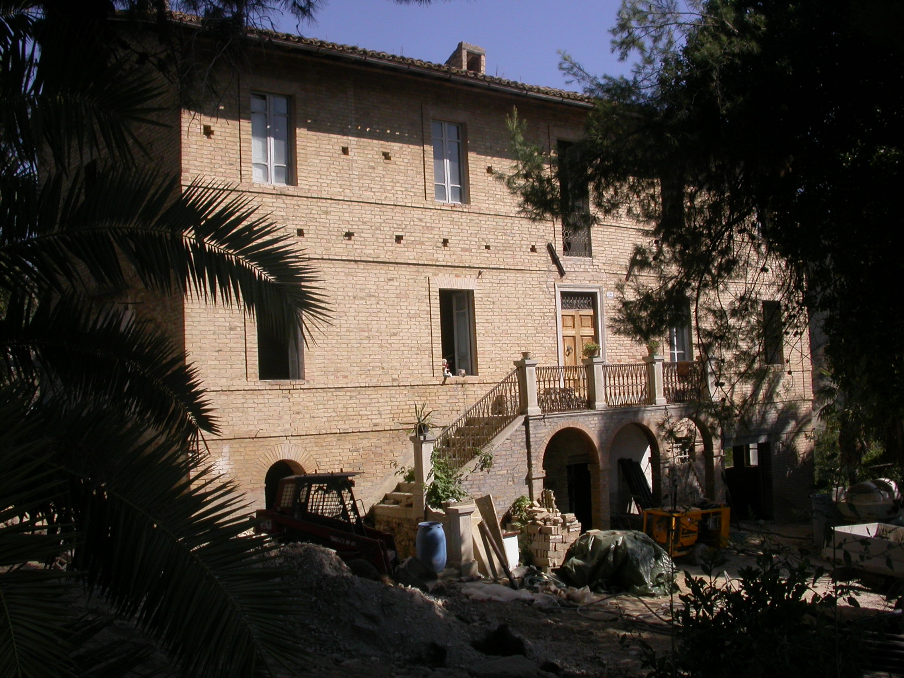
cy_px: 339
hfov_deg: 49.0
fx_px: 992
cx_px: 452
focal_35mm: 38
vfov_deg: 37.7
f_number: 7.5
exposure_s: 1/385
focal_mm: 7.85
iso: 100
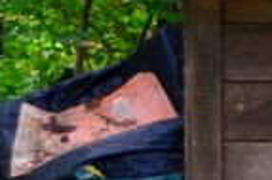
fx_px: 3962
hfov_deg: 3.8
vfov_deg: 2.6
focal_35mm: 525
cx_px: 987
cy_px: 332
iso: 800
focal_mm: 46
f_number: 5.3
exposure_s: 1/40
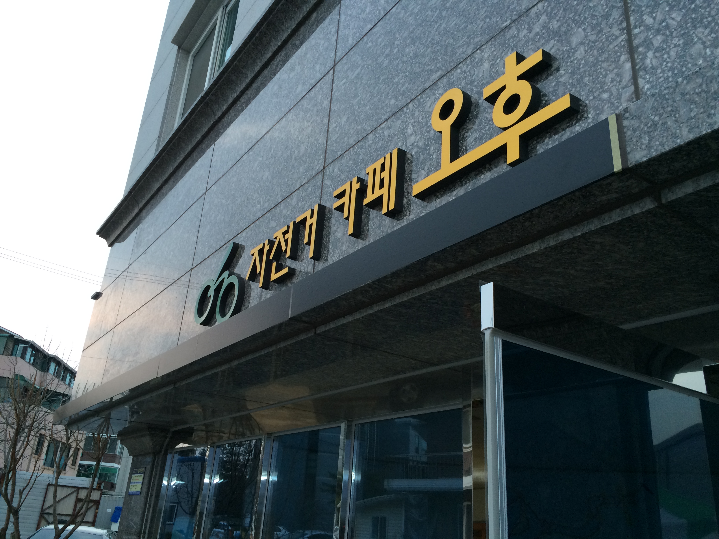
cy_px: 270
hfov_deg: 61.7
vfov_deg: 48.2
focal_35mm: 29
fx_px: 602
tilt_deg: +22.6
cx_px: 360
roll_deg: -3.9
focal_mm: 4.15
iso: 80
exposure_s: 1/30
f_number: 2.2
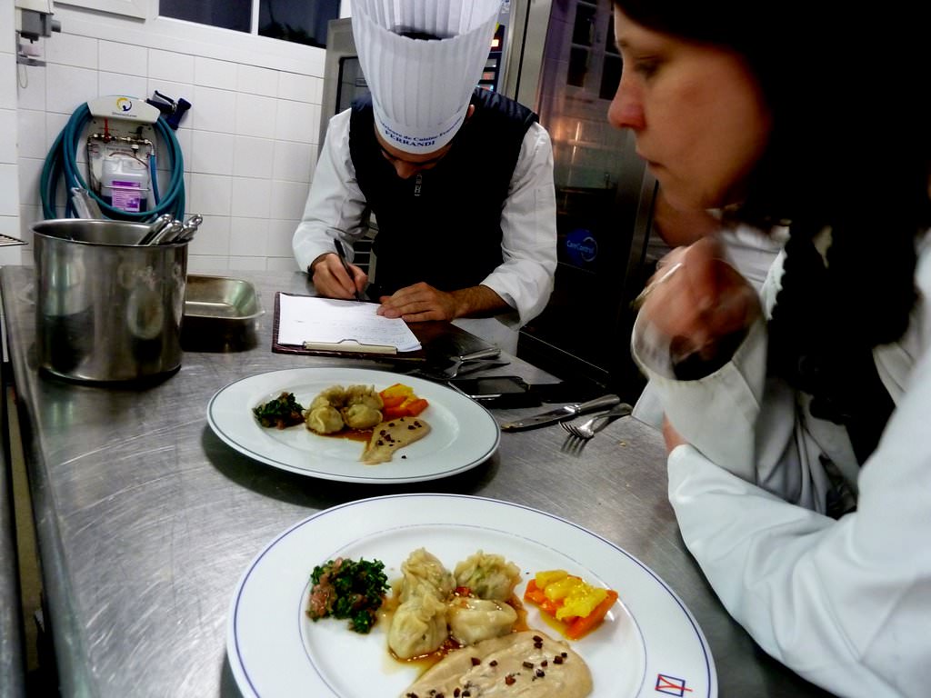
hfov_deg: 69.4
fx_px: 672
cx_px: 466
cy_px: 349
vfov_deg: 54.9
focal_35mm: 25
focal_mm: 4.1
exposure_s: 1/10
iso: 400
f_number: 3.3
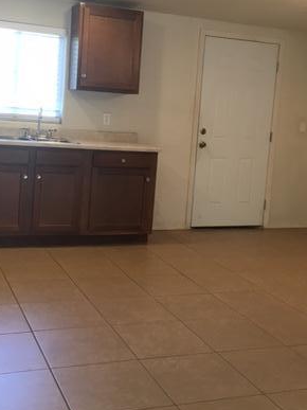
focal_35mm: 48
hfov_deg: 30.2
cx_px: 146
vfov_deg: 39.5
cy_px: 167
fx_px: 568
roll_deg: -3.1
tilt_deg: -5.3
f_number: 2.2
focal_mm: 4.15
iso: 80
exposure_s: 1/30
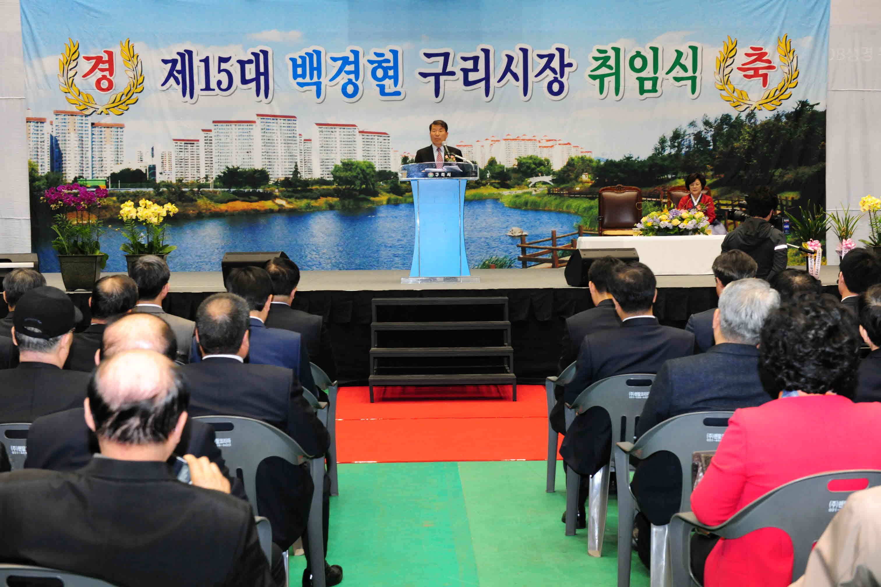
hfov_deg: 35.6
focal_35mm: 56
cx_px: 440
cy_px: 294
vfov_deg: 24.2
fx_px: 1370
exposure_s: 1/60
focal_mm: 56
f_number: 7.1
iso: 1600
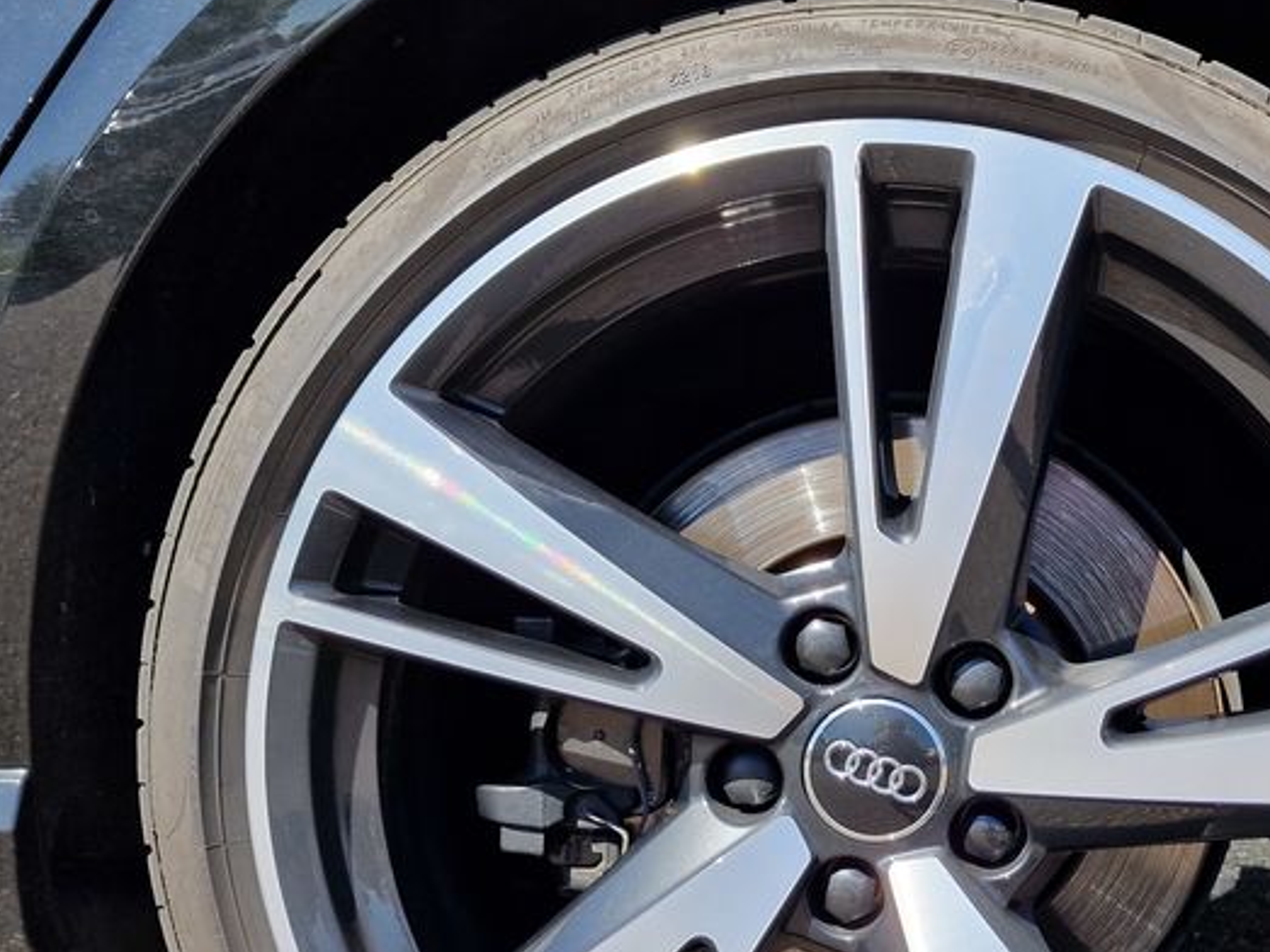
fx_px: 1614
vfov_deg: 32.2
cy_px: 716
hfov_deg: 41.9
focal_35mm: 44
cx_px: 923
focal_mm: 6.4
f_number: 1.8
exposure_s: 1/482
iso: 50
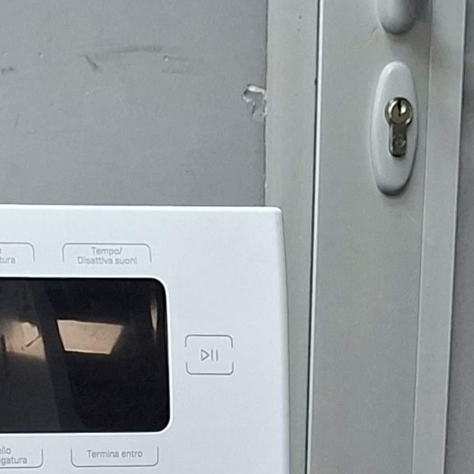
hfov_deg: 12.8
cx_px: 65
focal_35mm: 135
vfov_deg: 10.8
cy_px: 1167
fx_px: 2091
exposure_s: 1/50
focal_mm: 5.54
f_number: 1.8
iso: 250
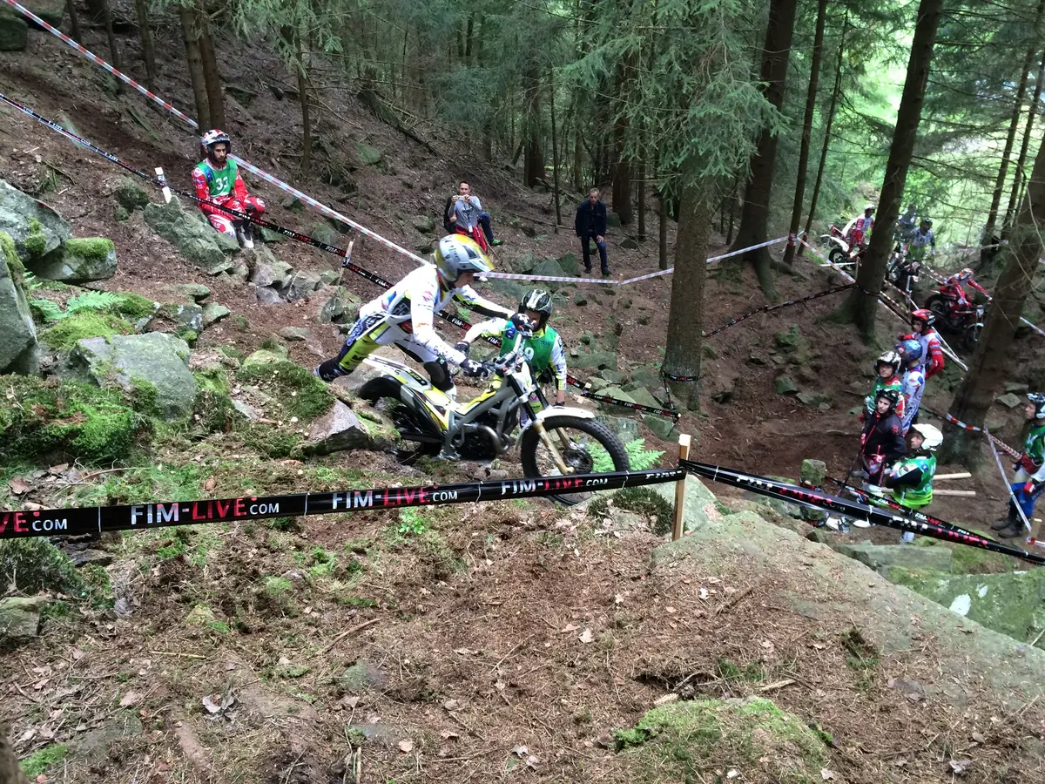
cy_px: 392
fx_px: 875
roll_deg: +3.0
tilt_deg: -34.8
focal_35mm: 29
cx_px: 522
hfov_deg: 61.7
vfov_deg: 48.2
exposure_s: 1/33
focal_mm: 4.15
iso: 64
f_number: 2.2
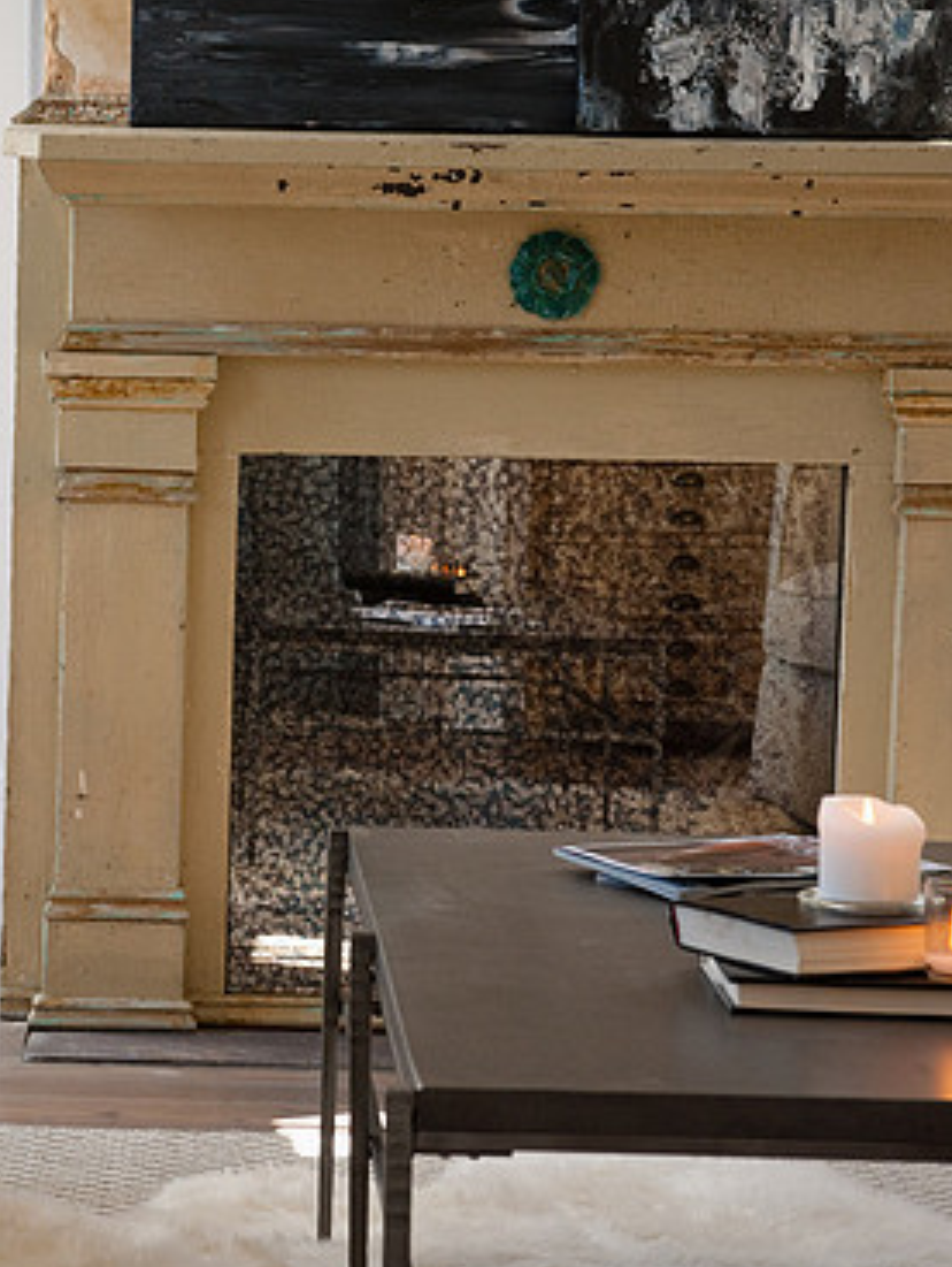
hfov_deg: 16.1
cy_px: 628
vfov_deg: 21.5
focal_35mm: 91
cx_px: 141
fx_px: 3331
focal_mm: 60
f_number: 8
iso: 640
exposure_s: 1/125
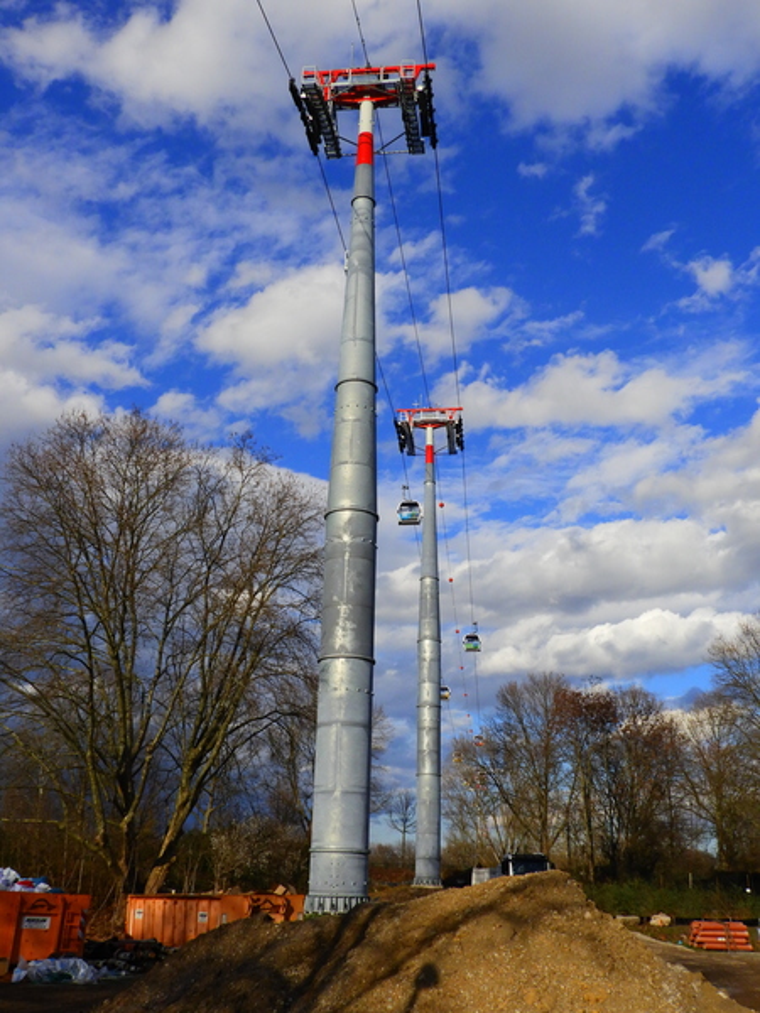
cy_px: 506
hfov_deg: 42.9
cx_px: 380
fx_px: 966
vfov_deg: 55.4
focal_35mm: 33
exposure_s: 1/2000
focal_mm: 5.9
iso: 200
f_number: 4.5
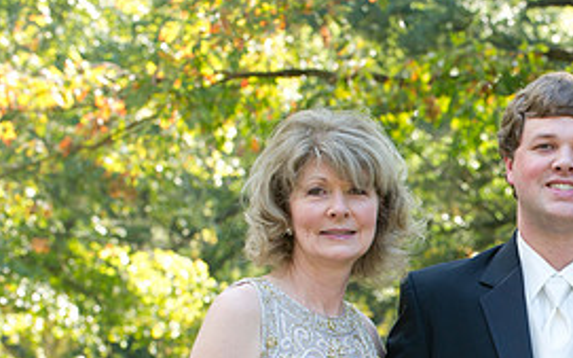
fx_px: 3231
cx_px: 598
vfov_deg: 6.3
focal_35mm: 207
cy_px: 362
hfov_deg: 10.0
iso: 500
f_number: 5.6
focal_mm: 95
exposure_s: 1/100
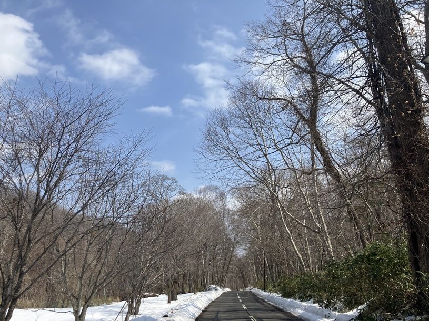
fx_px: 347
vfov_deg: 49.7
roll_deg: -0.3
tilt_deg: +18.8
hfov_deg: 63.5
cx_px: 214
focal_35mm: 28
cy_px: 160
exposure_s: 1/2433
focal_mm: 3.99
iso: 32
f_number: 1.8
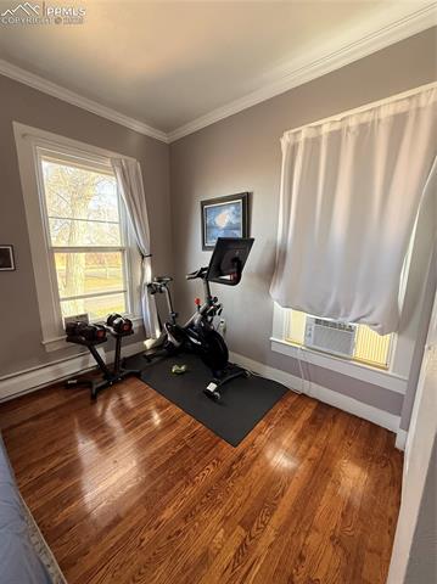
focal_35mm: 14
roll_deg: -0.7
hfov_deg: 85.6
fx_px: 236
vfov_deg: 102.1
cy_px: 292
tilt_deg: -10.6
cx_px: 218
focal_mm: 2.22
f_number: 2.2
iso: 320
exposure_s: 1/98
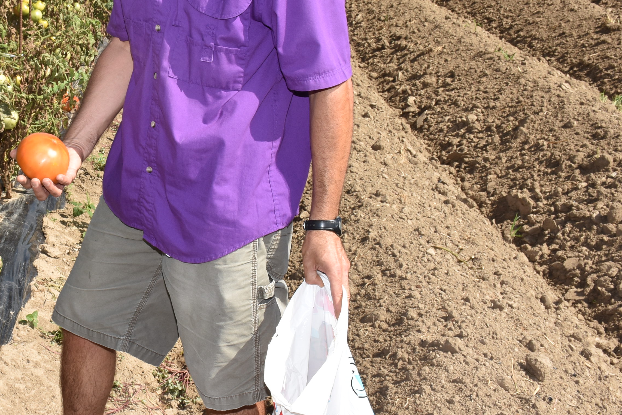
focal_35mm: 65
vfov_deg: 20.8
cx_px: 81
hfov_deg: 29.8
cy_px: 111
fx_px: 1123
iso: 200
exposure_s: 1/250
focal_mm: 22
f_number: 13
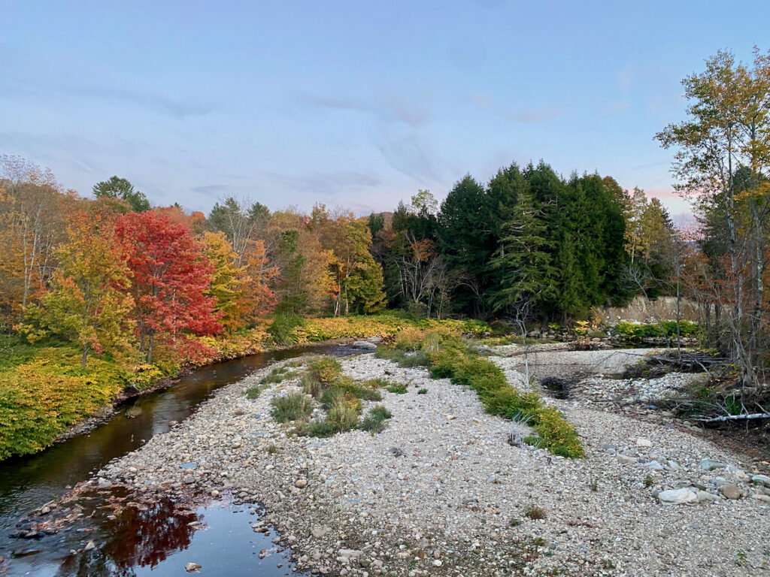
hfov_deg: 67.3
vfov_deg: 53.1
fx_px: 578
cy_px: 288
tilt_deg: +1.6
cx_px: 385
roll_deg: +0.5
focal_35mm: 26
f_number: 1.8
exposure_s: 1/74
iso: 125
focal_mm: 4.25
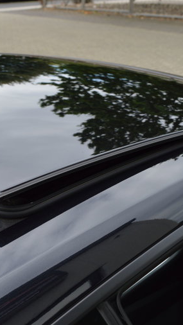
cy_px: 163
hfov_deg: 21.6
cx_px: 33
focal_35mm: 55
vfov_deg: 38.0
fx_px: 472
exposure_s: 1/160
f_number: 6.3
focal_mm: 23
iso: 100
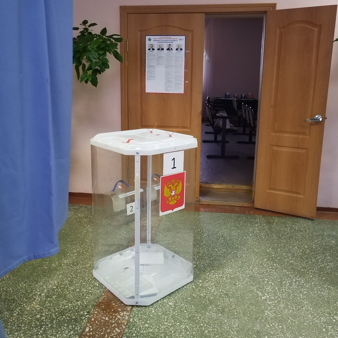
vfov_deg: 52.2
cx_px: 167
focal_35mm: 31
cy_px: 139
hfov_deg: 52.5
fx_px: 342
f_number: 1.8
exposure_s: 1/25
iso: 1530
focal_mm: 6.24
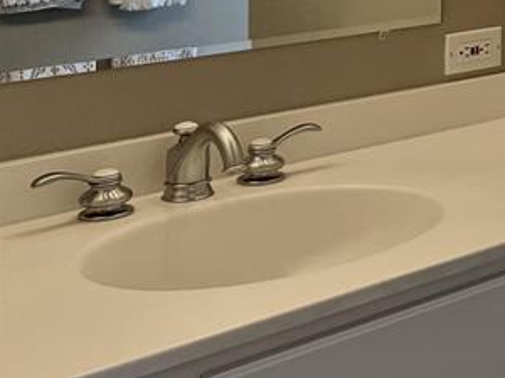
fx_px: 1196
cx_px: 858
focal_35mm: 82
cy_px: -163
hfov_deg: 19.2
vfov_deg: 16.6
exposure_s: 1/212
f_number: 1.78
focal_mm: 6.76
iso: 80
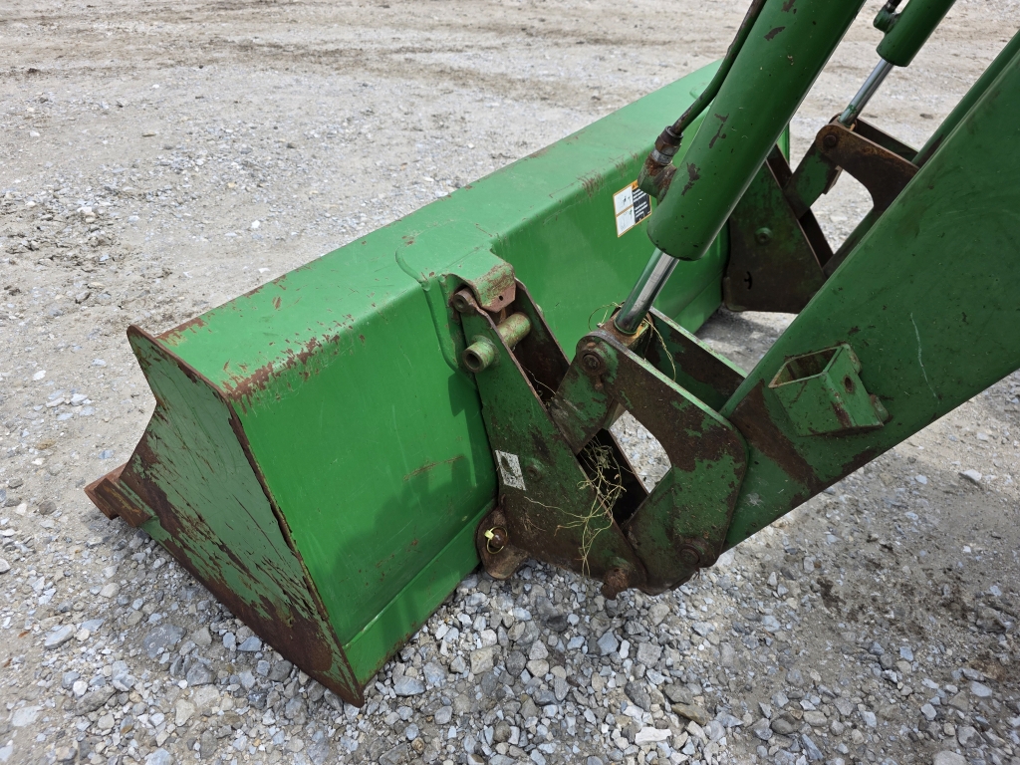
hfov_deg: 73.9
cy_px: 382
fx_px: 678
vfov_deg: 58.9
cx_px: 510
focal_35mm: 23
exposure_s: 1/5958
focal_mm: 6.3
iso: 80
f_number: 1.7
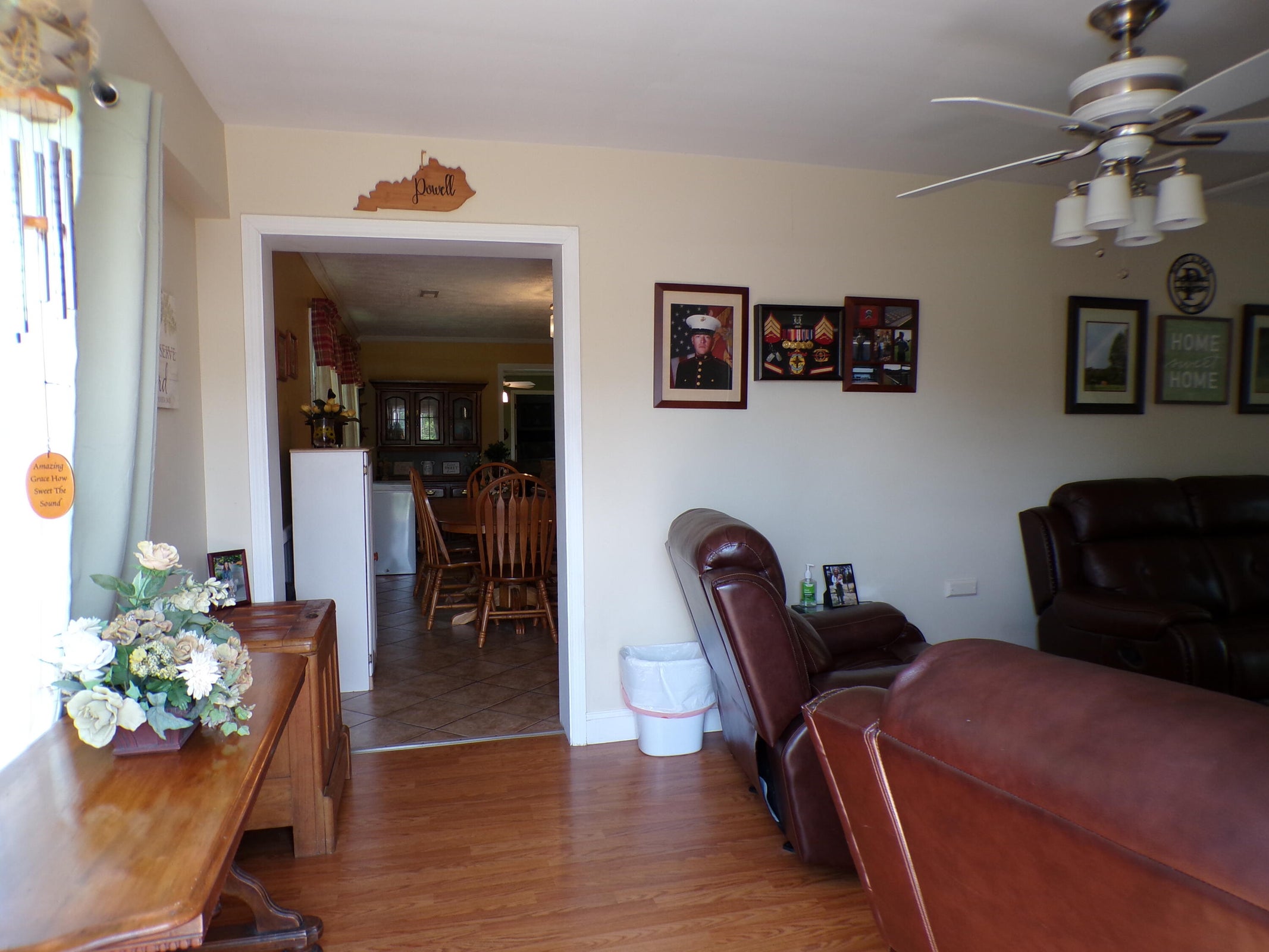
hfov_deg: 71.6
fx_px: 880
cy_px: 476
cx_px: 634
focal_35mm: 24
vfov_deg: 56.8
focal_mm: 4.3
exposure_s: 1/45
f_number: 3
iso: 100
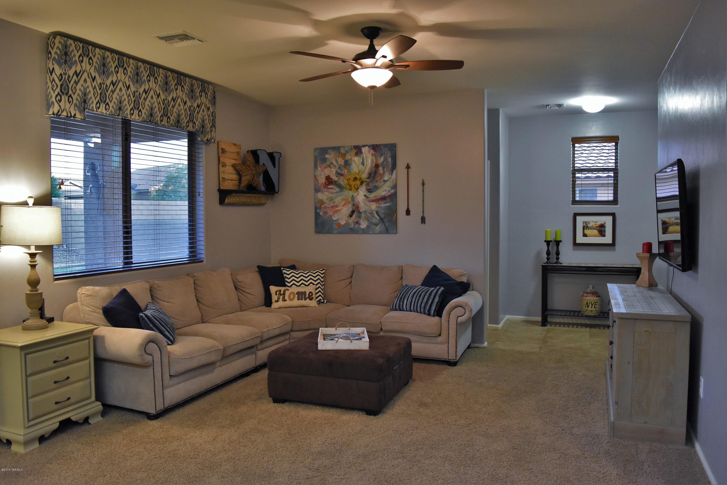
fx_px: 545
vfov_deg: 47.9
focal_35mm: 27
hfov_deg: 67.4
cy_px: 242
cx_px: 364
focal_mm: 18
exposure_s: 1/60
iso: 2200
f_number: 4
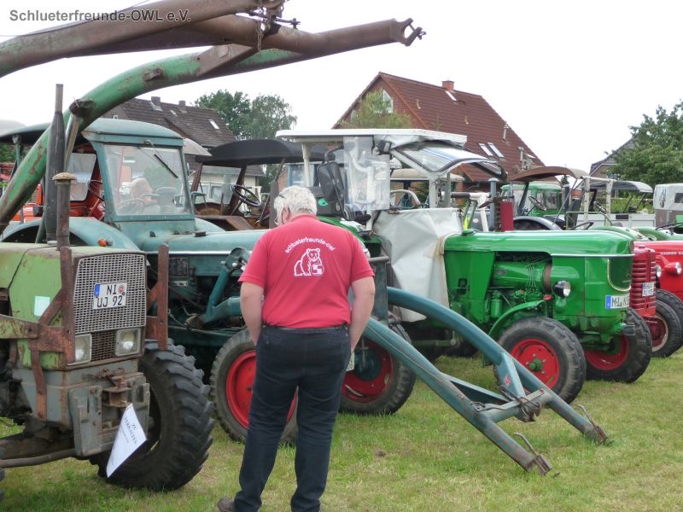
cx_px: 342
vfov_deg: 26.6
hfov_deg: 34.9
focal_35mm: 55
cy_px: 256
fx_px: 1085
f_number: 4.3
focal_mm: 9.3
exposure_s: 1/200
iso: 160
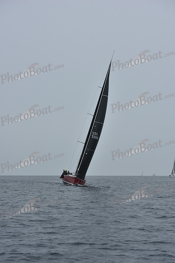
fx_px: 627
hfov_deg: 15.9
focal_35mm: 86
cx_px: 88
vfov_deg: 23.6
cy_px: 132
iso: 250
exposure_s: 1/800
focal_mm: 86
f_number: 7.1
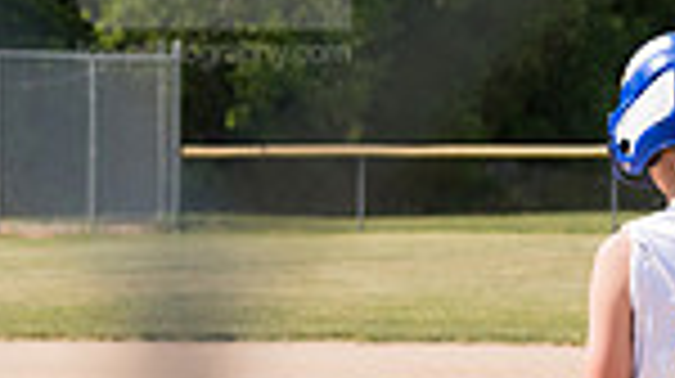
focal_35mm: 316
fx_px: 5650
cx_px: 855
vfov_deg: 3.8
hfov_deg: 6.8
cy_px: 529
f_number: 5.6
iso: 400
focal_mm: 78
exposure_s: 1/1600
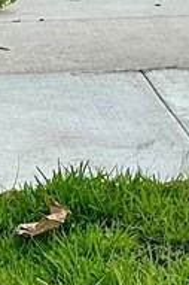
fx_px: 1649
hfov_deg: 6.6
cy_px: -300
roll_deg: -0.4
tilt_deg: +0.8
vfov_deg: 9.2
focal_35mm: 209
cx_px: 70
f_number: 1.78
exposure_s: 1/2732
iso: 80
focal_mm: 6.86
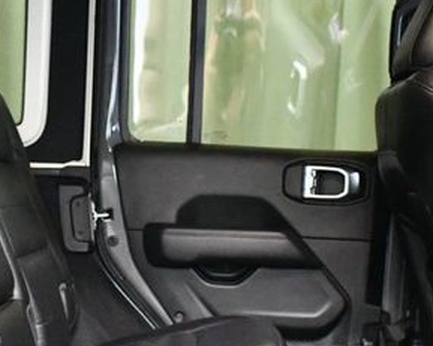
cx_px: 111
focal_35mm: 75
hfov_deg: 25.1
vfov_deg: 20.2
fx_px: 961
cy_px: 276
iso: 11400
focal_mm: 18
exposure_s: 1/60
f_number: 3.5
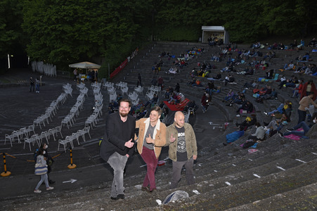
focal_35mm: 31
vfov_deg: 42.3
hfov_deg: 60.3
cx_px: 158
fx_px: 273
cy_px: 106
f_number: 7.1
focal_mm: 31
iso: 320
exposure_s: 1/60
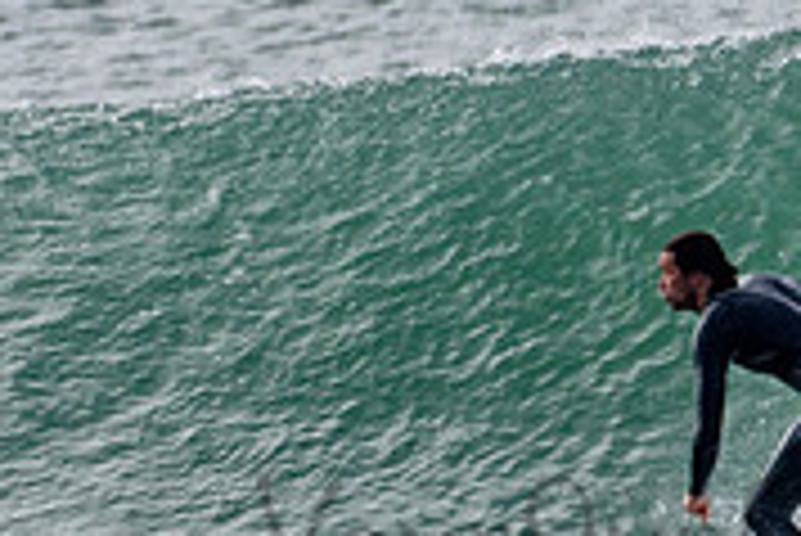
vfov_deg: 0.6
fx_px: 54489
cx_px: 720
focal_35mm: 2447
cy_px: 507
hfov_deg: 0.8
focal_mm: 500
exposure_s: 1/2000
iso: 400
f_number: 5.6
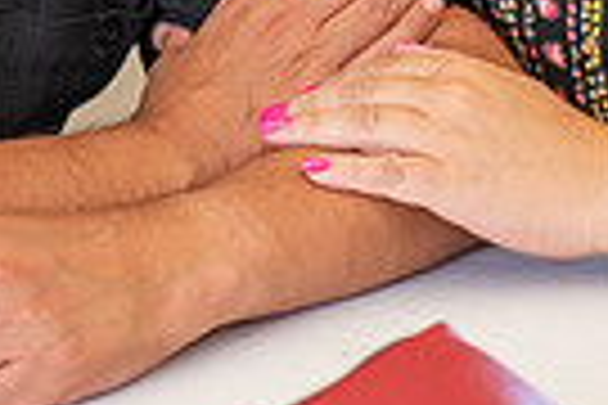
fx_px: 5083
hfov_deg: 6.8
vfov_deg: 4.5
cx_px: 135
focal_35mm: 301
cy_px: -353
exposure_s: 1/80
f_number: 4
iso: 200
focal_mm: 70
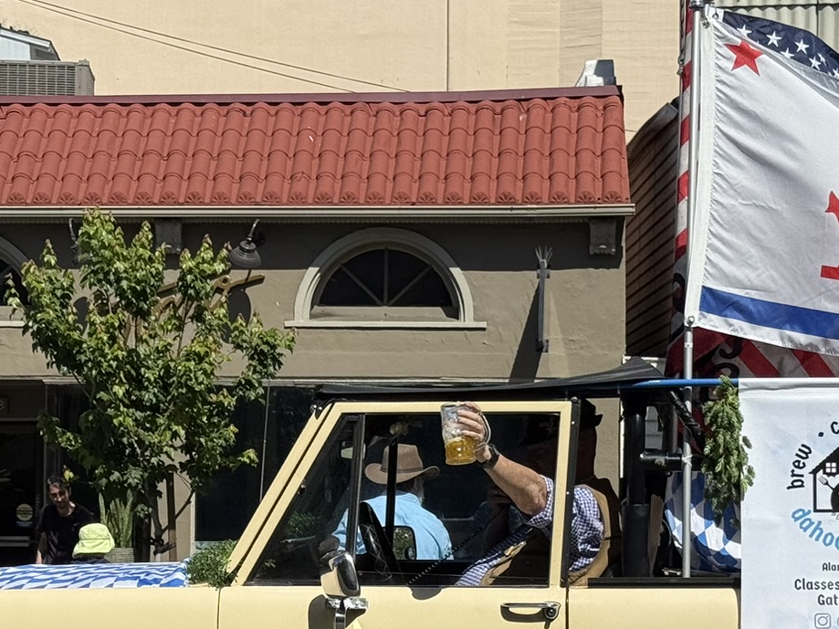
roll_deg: -0.8
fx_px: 2593
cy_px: 569
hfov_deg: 18.3
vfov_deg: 13.7
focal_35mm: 107
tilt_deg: -1.4
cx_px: 312
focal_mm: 6.76
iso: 80
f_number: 1.78
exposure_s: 1/8772
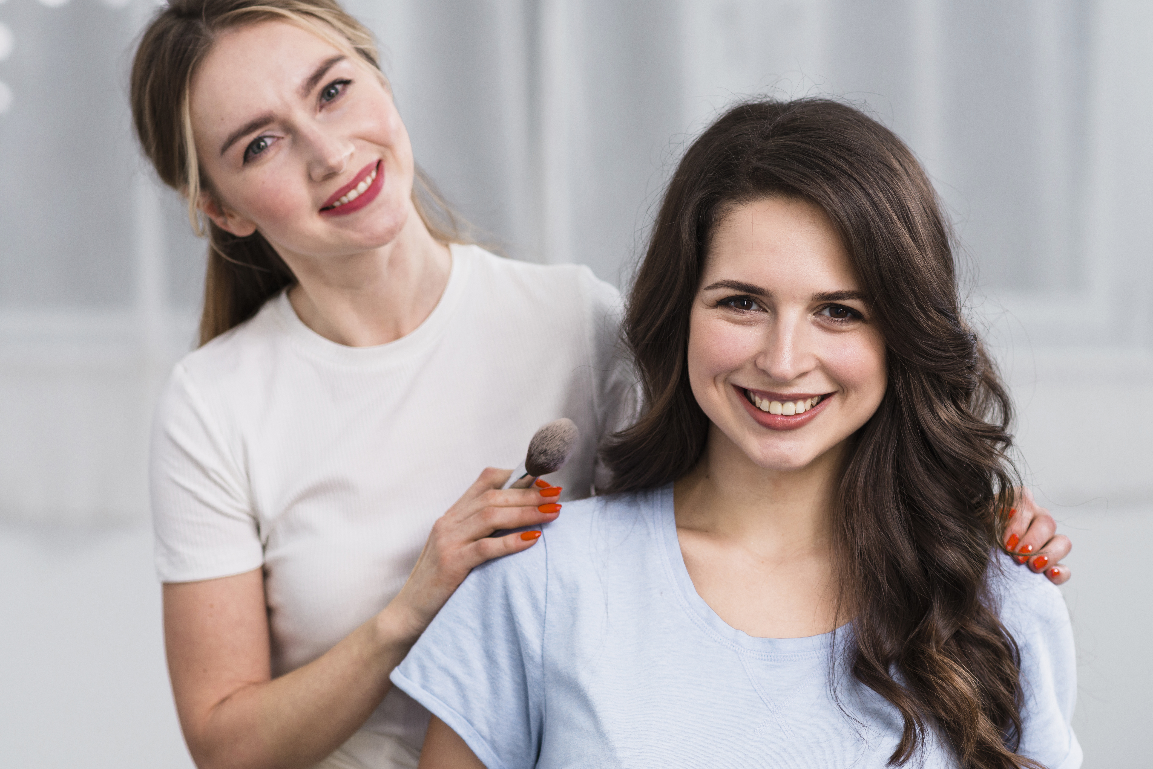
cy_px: 401
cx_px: 569
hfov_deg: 21.2
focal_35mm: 96
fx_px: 3075
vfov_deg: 14.3
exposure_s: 1/160
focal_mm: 85
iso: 400
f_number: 3.5
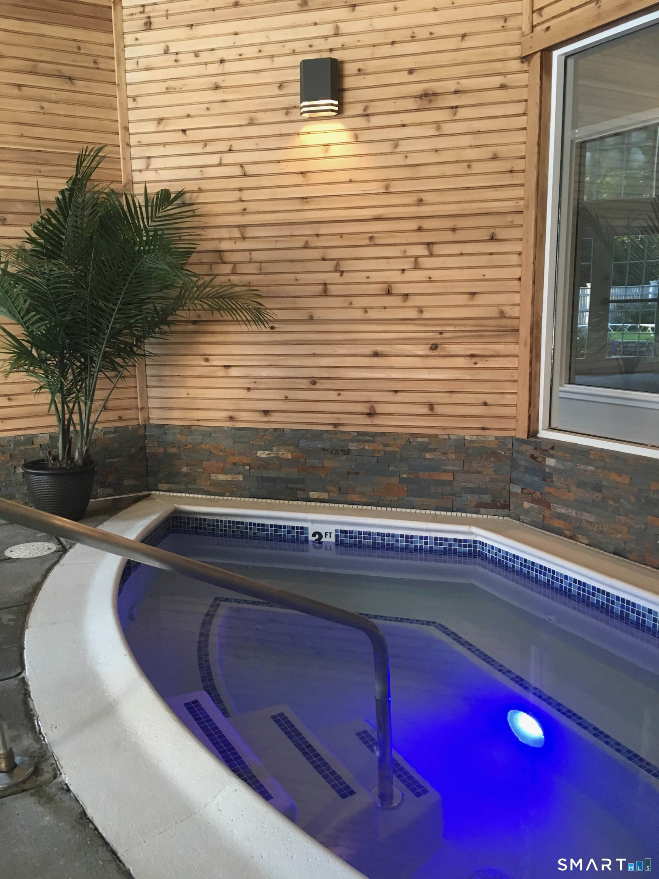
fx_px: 736
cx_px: 330
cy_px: 440
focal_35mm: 29
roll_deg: +1.2
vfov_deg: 61.7
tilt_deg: -9.9
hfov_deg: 48.2
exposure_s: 1/30
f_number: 2.2
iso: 125
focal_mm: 4.15
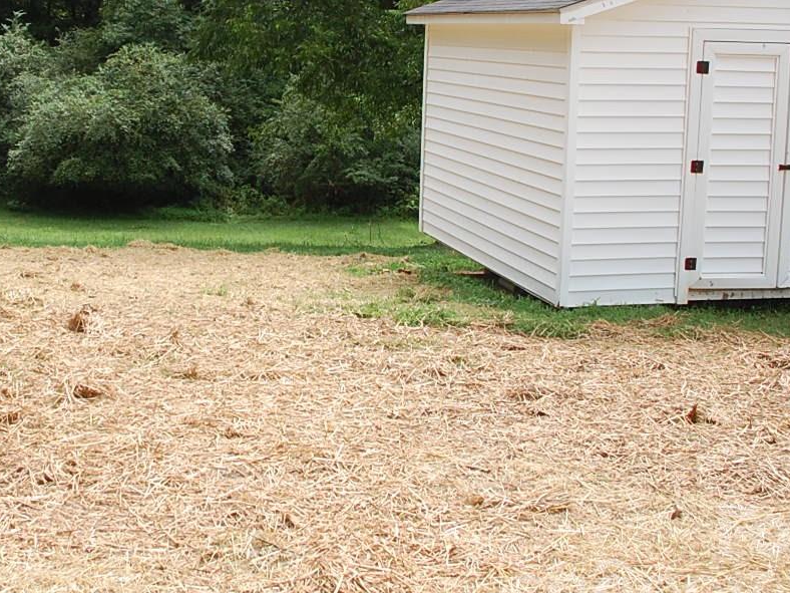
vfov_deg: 26.2
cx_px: 200
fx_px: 1255
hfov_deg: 34.2
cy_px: 147
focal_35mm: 55
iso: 400
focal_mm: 20
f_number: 5.6
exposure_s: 1/500
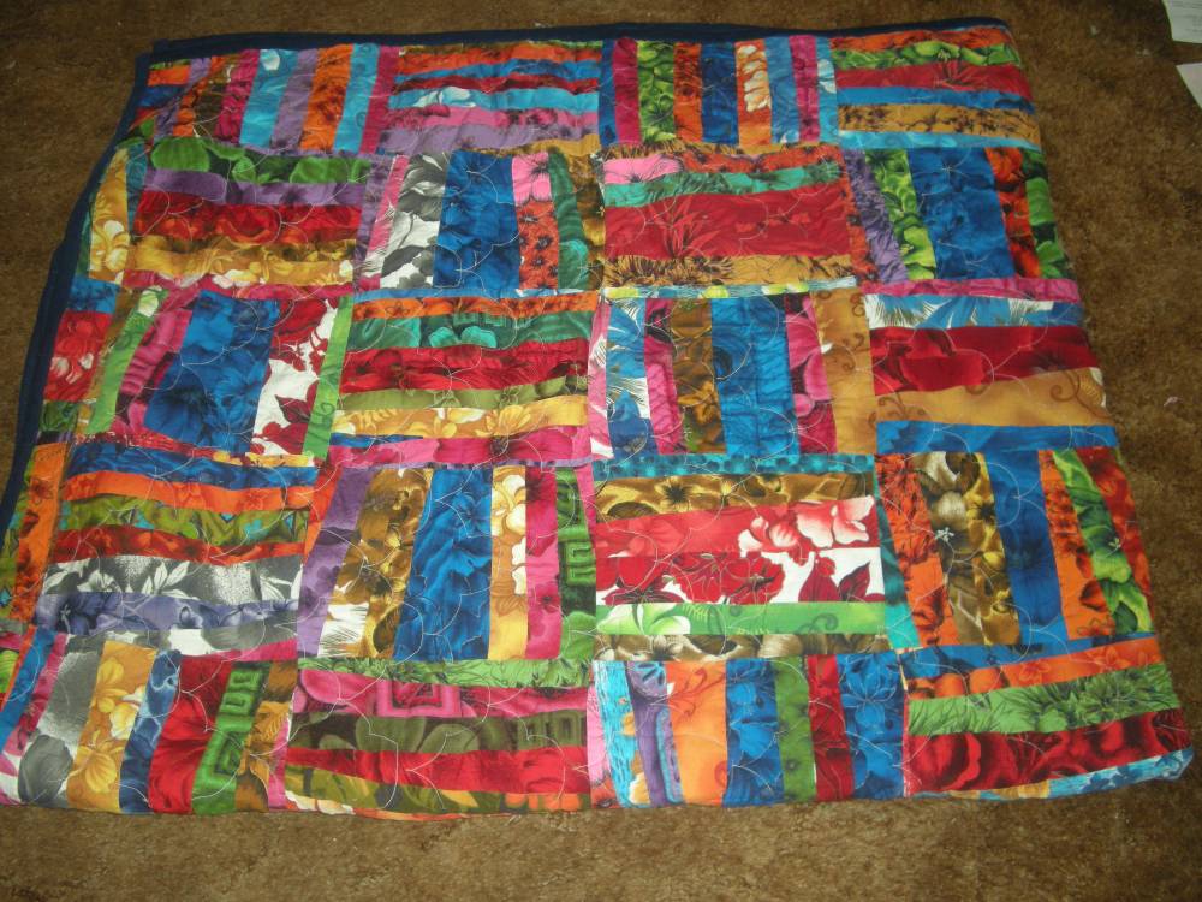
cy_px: 451
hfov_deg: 50.1
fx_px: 1285
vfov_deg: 38.7
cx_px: 601
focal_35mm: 37
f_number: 2.8
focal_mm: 7.9
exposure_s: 1/60
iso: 119
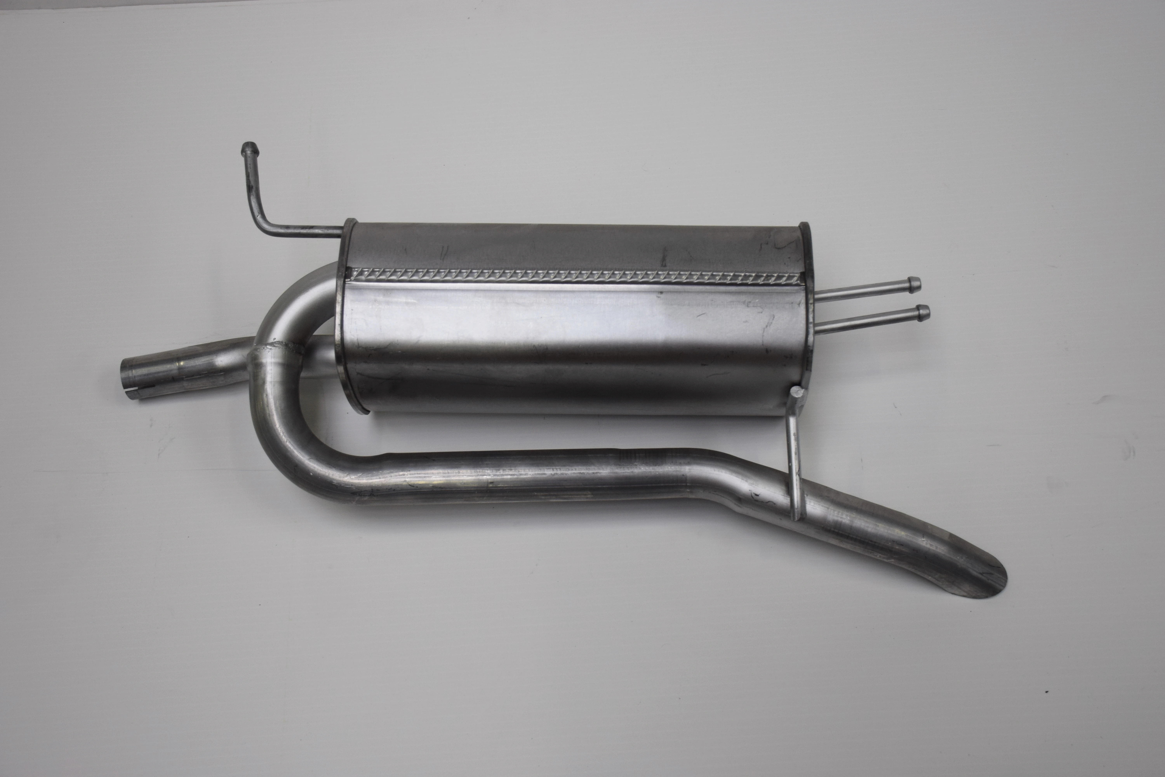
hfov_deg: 41.1
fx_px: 1553
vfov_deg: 28.1
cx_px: 582
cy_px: 388
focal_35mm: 48
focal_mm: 32
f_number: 5
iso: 400
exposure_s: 1/100
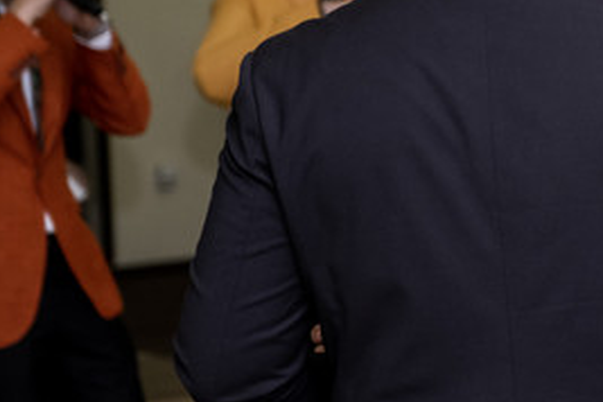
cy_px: 44
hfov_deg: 10.2
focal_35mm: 199
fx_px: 3333
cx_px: 632
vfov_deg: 6.9
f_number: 2.8
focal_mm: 55
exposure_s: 1/125
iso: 1600
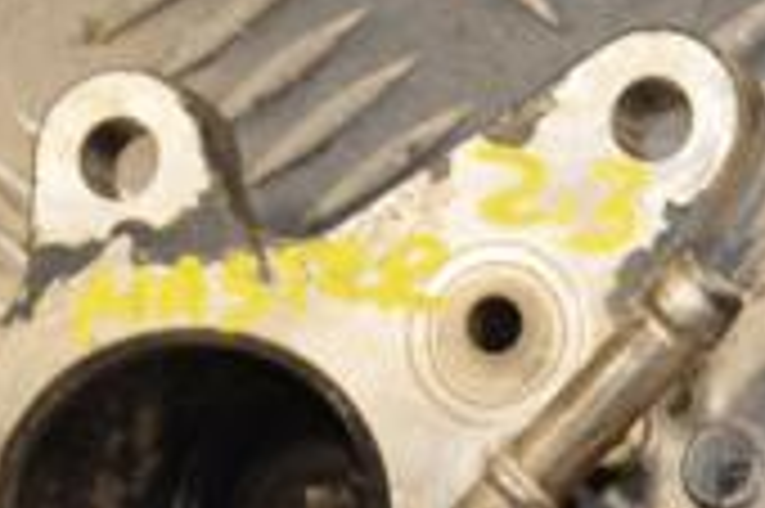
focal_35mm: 398
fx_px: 8444
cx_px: 792
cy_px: 620
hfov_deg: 5.2
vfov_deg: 3.4
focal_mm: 75
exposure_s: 1/200
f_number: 6.3
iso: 800
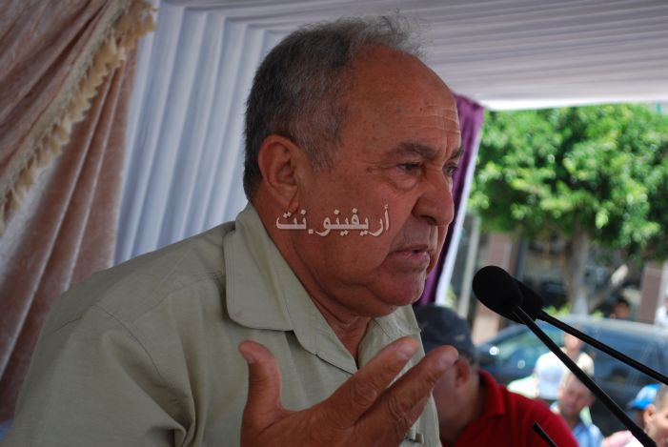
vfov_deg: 16.6
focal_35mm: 82
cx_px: 334
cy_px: 224
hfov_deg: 24.6
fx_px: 1532
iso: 180
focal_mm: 55
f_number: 5.6
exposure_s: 1/125
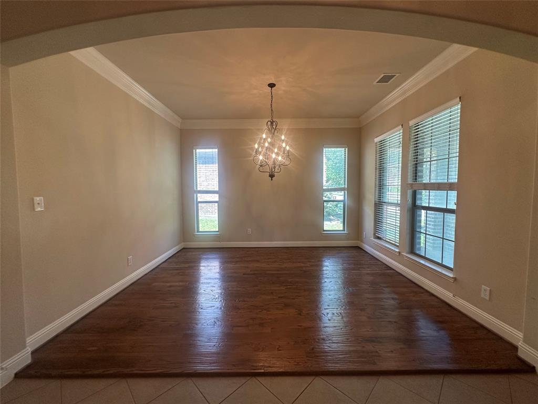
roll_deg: +0.4
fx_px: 218
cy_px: 202
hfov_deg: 102.1
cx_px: 269
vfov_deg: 85.7
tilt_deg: -2.2
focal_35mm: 14
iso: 160
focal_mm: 2.22
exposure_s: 1/120
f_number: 2.2
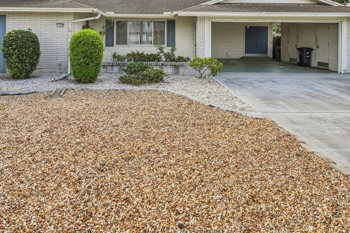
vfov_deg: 51.9
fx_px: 224
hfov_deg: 75.5
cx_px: 146
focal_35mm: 23
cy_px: 49
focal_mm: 14
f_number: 8
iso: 400
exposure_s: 1/1250
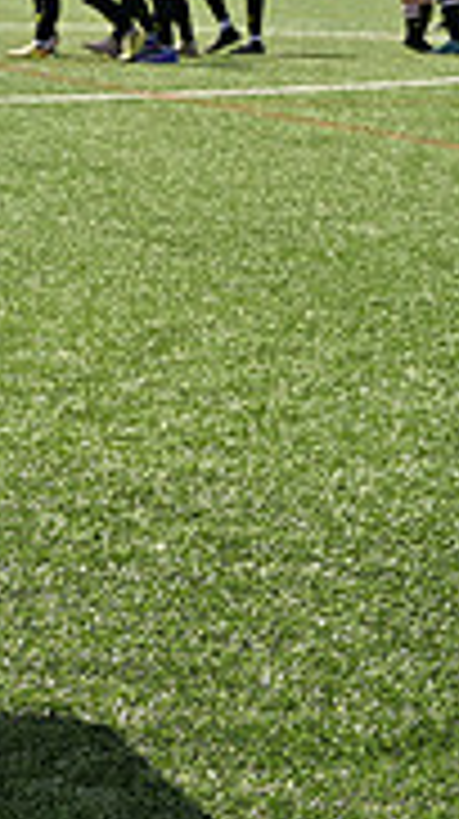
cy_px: 47
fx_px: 3992
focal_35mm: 184
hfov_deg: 6.2
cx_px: -824
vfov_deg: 11.6
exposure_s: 1/250
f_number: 7.1
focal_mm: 37
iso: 64
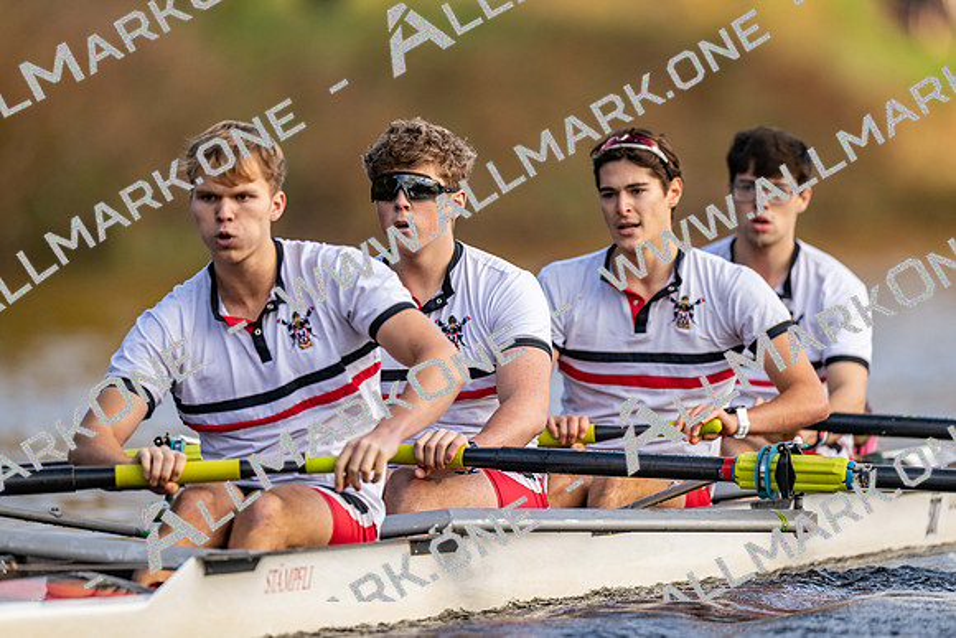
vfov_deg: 2.3
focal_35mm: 600
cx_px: 478
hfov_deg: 3.4
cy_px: 319
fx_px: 15936
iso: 900
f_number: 4
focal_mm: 600
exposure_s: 1/2500
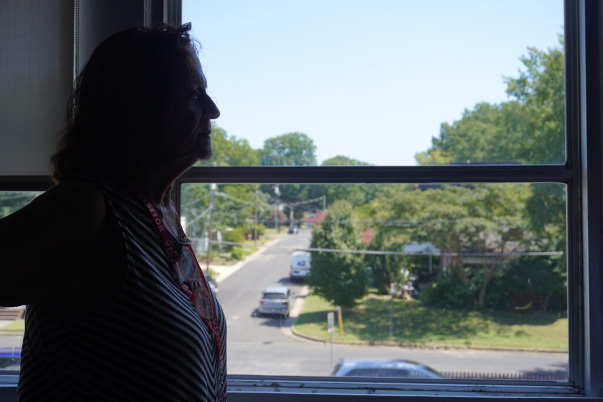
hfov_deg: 49.5
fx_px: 653
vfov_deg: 34.2
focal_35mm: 39
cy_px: 201
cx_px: 302
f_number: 4.5
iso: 100
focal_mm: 26
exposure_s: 1/250
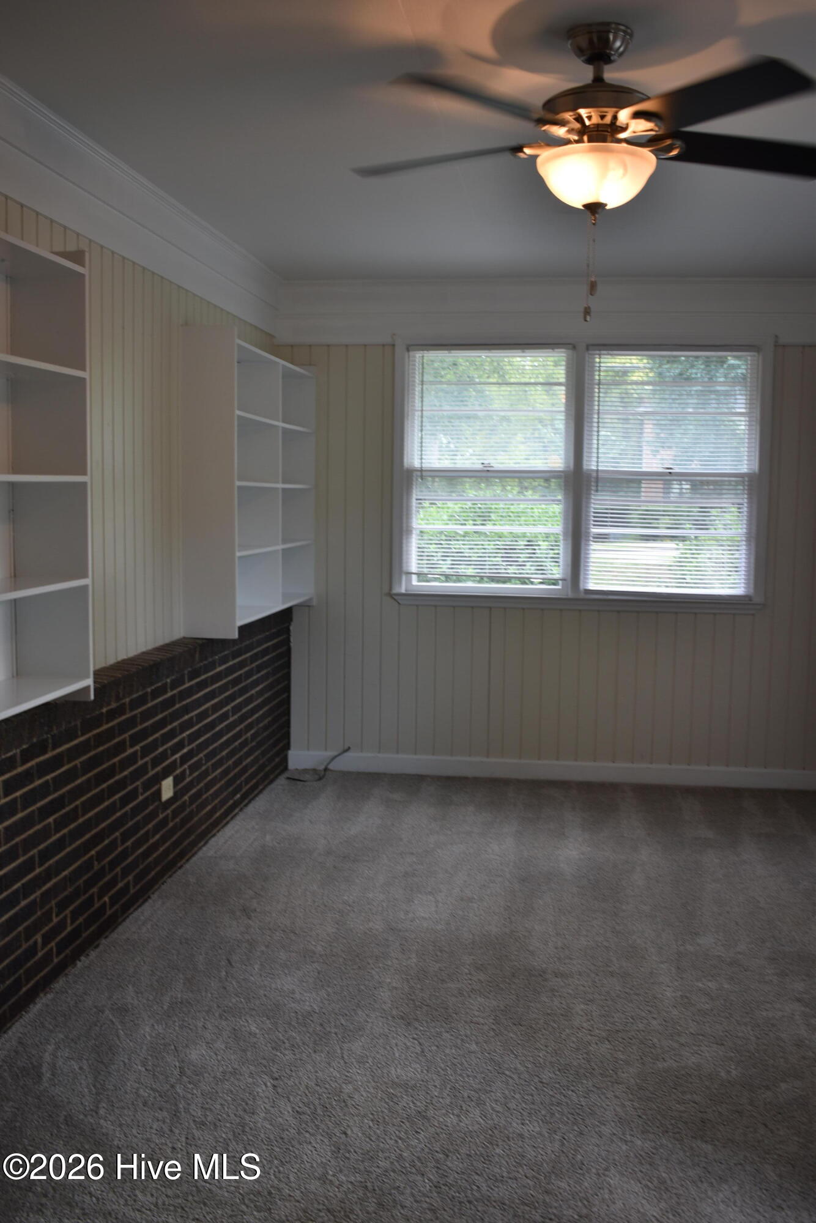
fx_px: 1122
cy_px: 612
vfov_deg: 57.2
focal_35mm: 33
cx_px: 408
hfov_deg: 40.0
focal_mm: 22
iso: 100
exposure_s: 1/40
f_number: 4.5
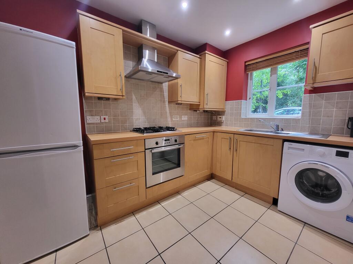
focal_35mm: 13
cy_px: 132
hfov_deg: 106.2
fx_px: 133
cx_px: 176
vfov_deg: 89.9
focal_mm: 1.74
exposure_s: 1/50
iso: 160
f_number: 2.2
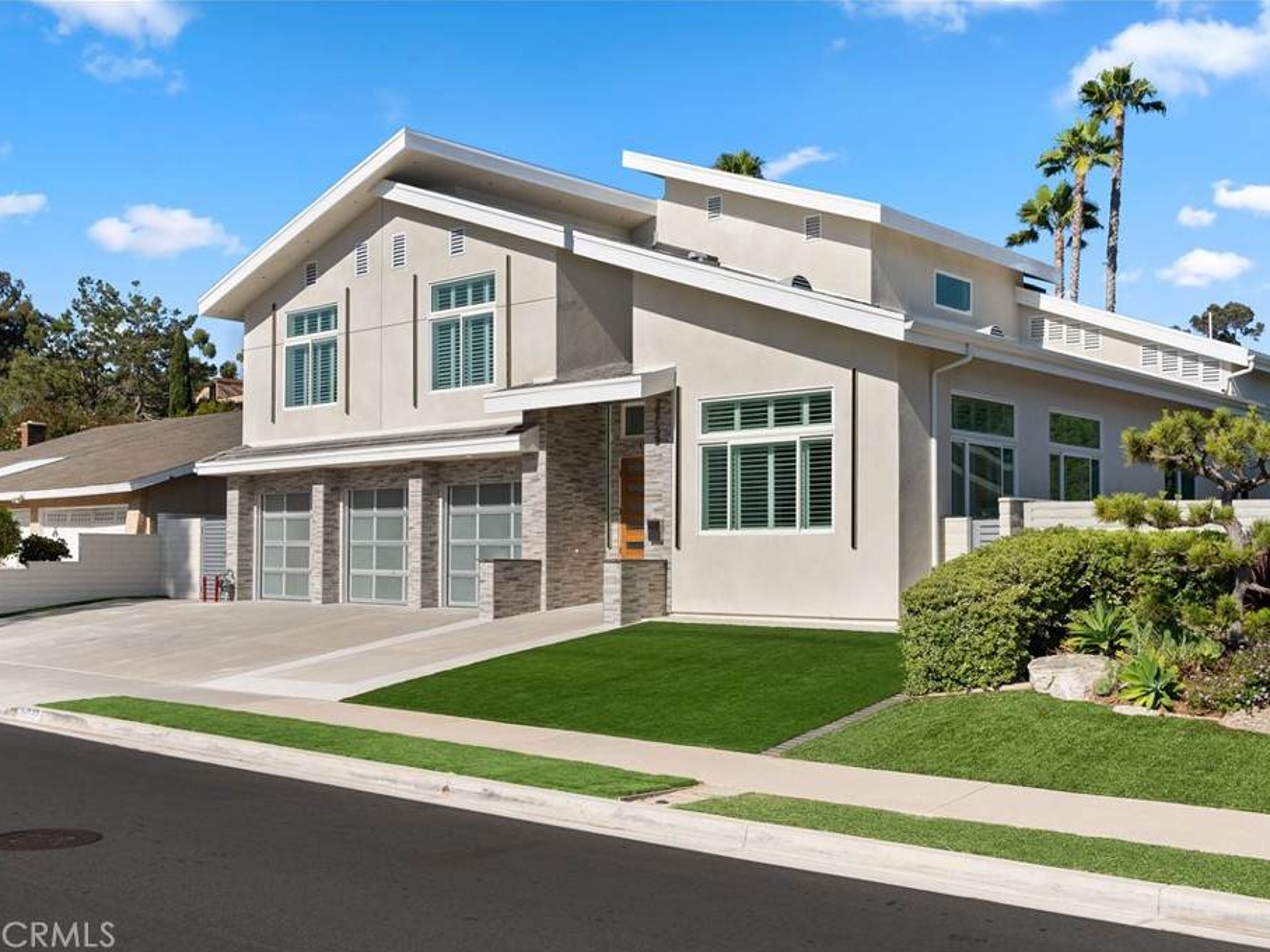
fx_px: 1394
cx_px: 657
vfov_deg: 37.7
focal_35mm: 38
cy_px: 477
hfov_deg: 49.0
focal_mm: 35
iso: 640
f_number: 9
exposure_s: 1/640
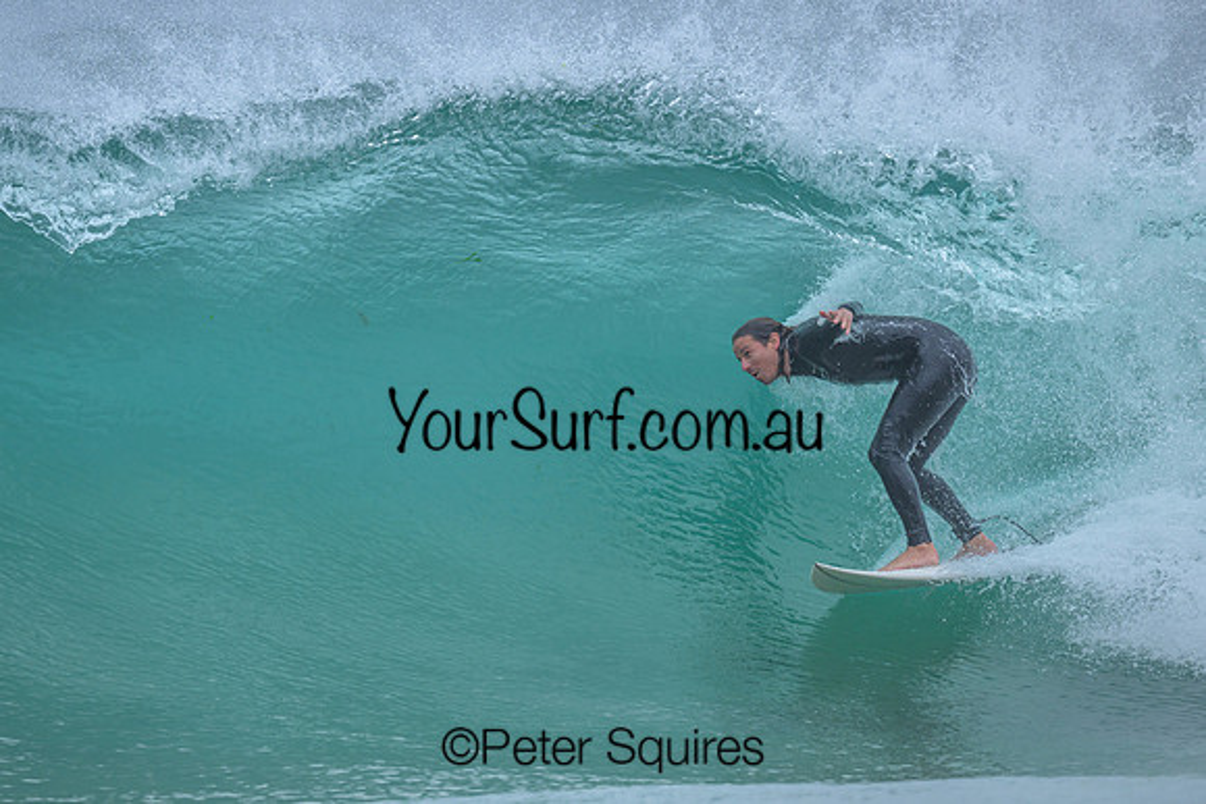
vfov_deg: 1.5
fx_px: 30416
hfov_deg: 2.3
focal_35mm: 908
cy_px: 418
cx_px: 522
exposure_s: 1/2000
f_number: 6.3
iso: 640
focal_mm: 800
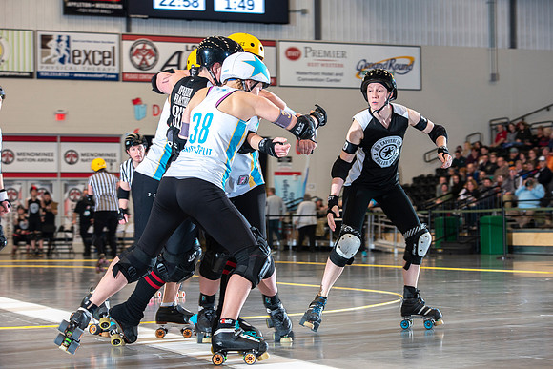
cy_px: 184
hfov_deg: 21.5
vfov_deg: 14.4
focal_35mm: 95
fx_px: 1460
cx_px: 276
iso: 500
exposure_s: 1/160
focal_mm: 95
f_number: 5.6
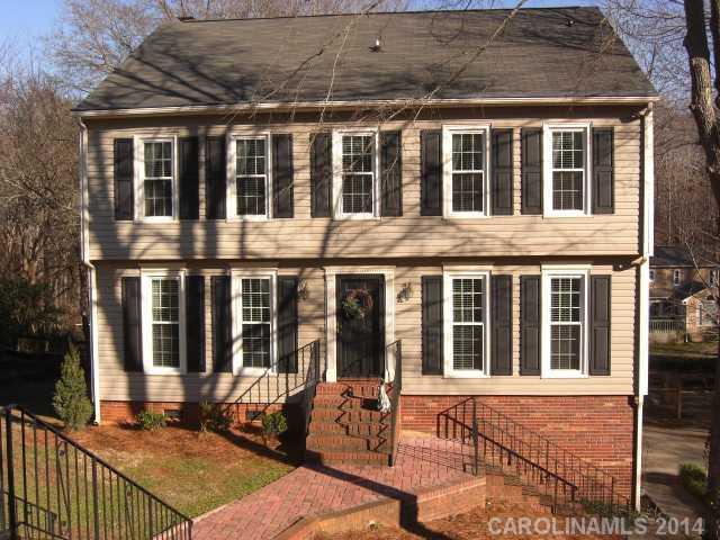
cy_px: 270
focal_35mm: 38
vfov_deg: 37.7
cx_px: 360
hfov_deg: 49.0
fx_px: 790
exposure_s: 1/500
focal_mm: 7.9
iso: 80
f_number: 4
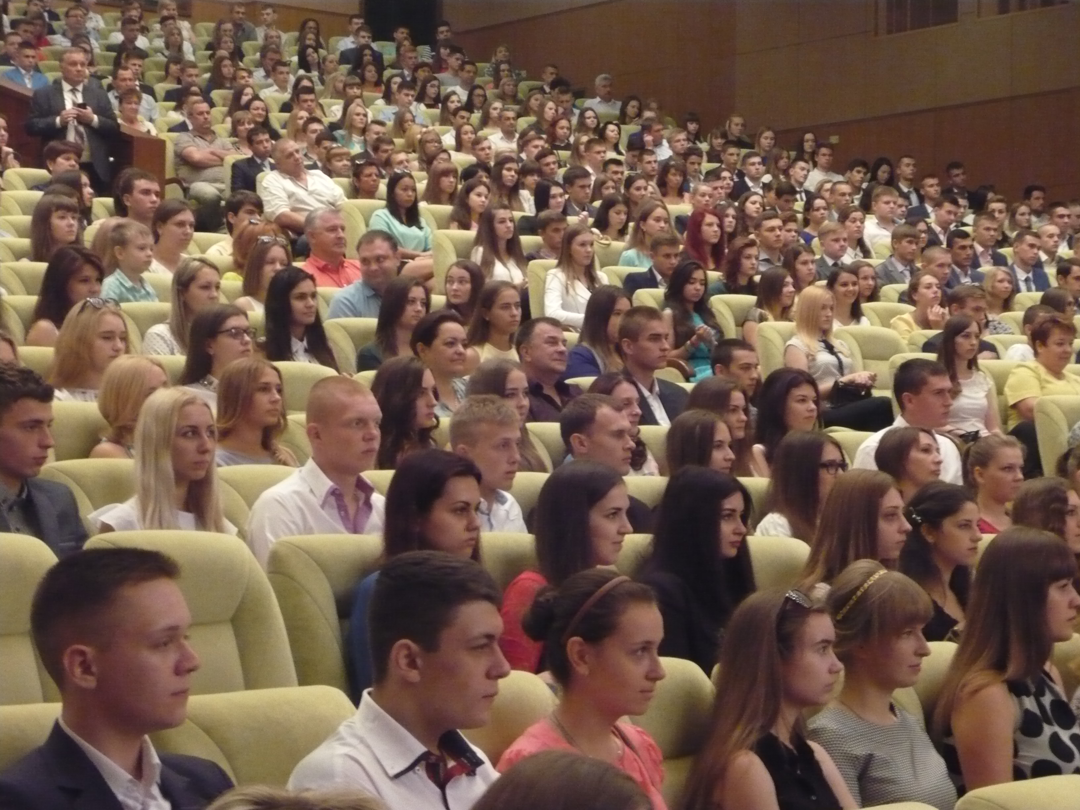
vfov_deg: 18.0
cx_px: 540
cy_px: 405
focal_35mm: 82
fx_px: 2558
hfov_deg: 23.8
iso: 800
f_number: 4.4
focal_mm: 13.6
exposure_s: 1/8
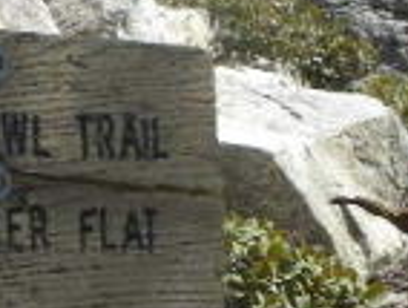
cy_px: 266
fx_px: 2397
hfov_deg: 9.7
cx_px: 55
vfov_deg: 7.3
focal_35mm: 203
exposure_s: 1/304
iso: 200
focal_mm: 6.6
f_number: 10
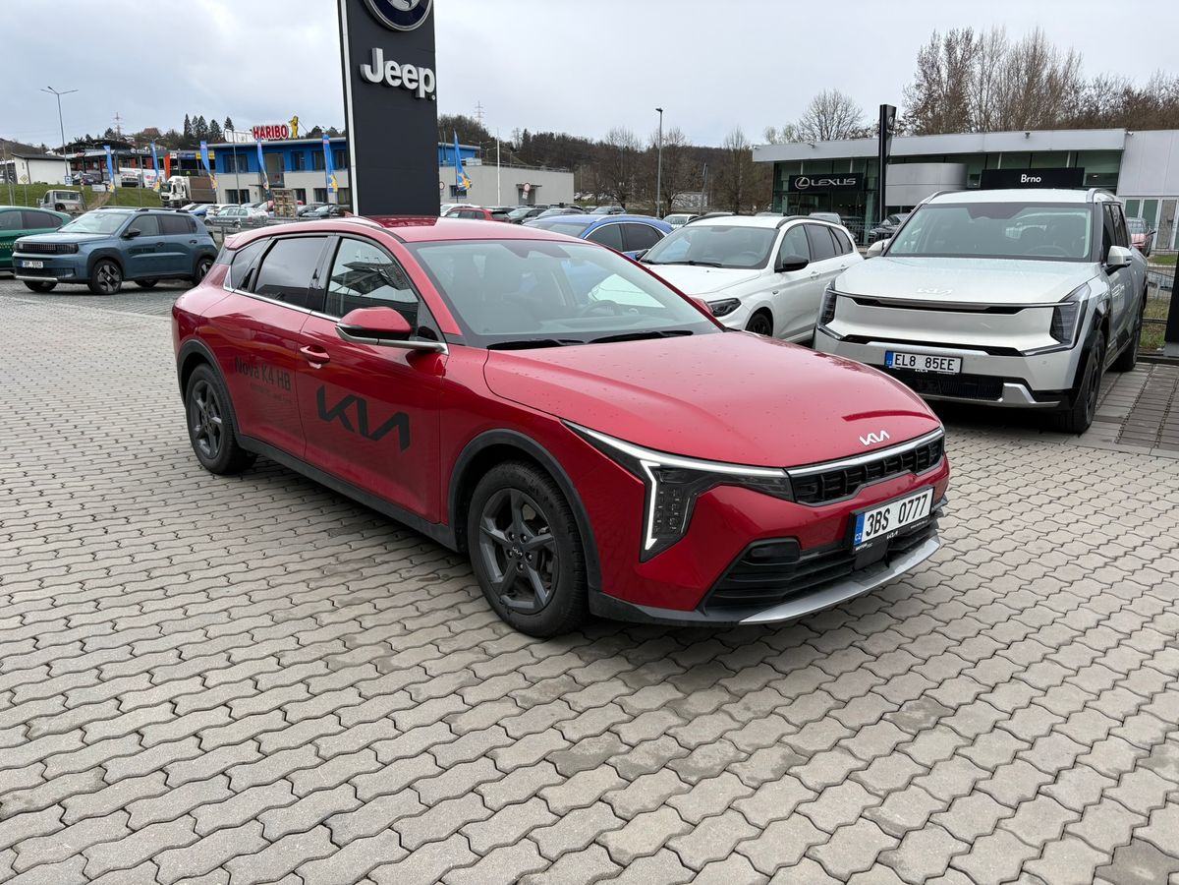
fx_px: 886
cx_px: 590
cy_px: 442
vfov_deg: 53.1
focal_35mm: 26
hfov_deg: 67.3
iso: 50
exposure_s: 1/1032
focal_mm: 5.96
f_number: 1.6
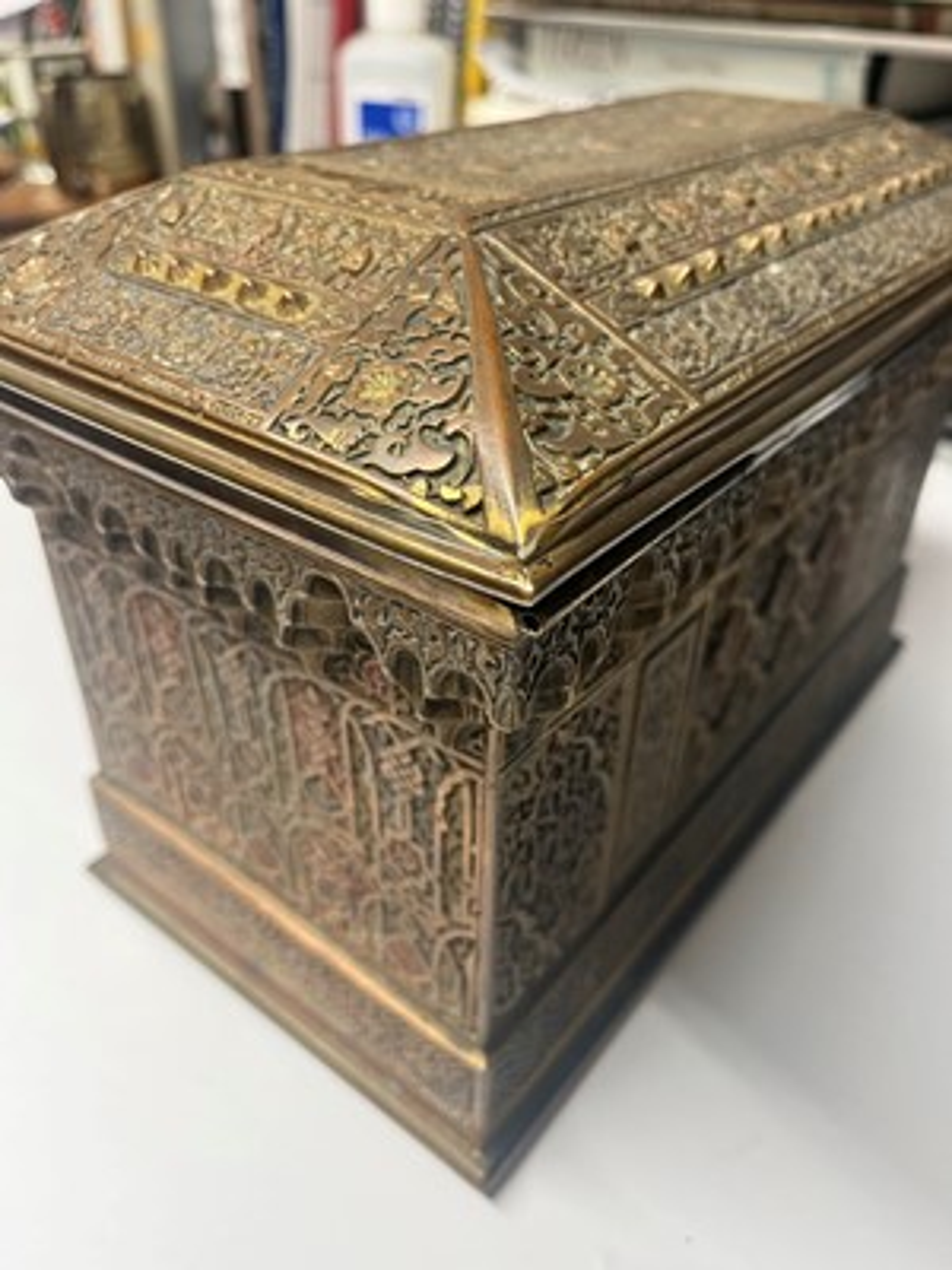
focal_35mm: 26
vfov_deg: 67.3
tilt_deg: -35.4
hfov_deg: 53.1
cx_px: 476
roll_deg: -1.3
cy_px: 635
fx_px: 953
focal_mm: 5.1
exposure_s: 1/50
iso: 100
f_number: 1.6
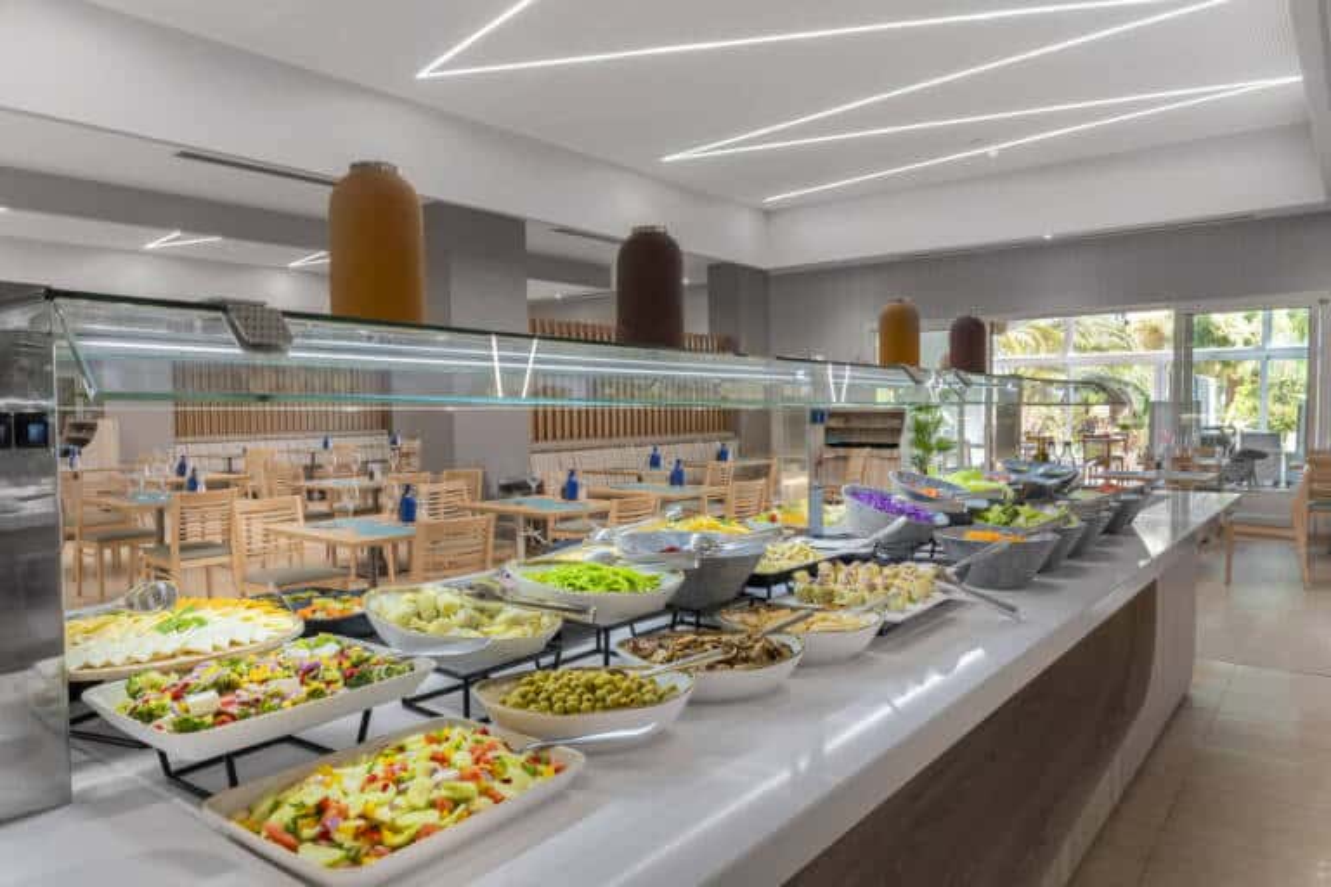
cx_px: 666
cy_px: 444
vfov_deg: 53.1
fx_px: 887
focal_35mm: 24
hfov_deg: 73.7
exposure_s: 1
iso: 64
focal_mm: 24
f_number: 11
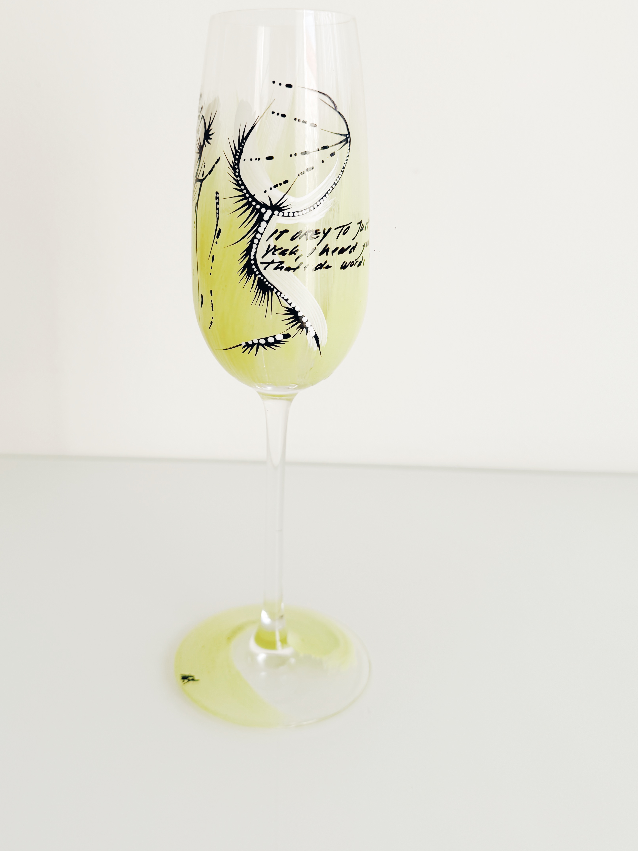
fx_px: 786
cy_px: 362
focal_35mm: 32
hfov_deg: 43.9
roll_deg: -0.9
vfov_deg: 56.6
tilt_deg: -14.9
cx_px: 257
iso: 80
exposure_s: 1/341
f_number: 1.78
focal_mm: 6.76
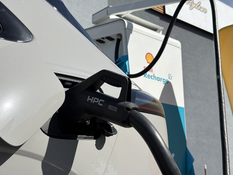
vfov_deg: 28.0
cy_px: 88
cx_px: 116
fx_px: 350
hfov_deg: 36.8
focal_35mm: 52
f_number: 1.6
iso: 25
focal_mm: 5.96
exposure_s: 1/4630
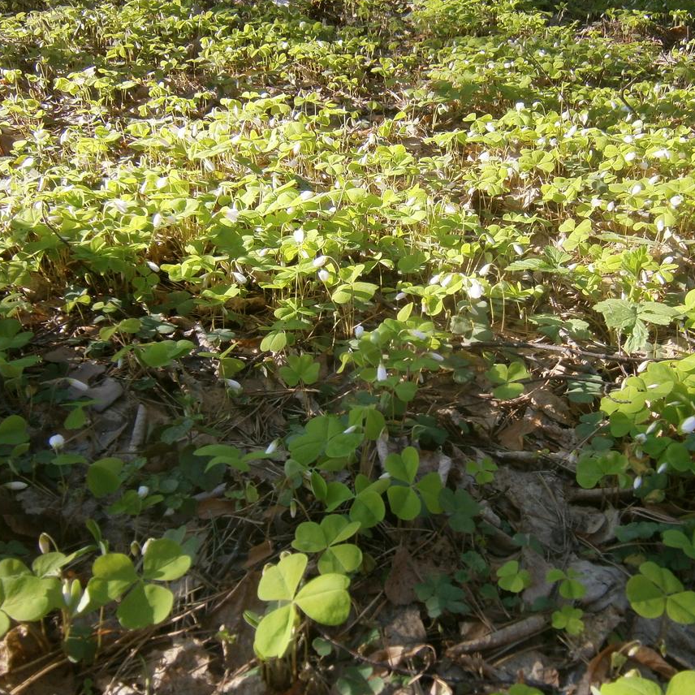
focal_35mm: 34
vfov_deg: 48.4
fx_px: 772
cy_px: 355
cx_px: 427
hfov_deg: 48.1
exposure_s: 1/100
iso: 80
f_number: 2.8
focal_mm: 4.7
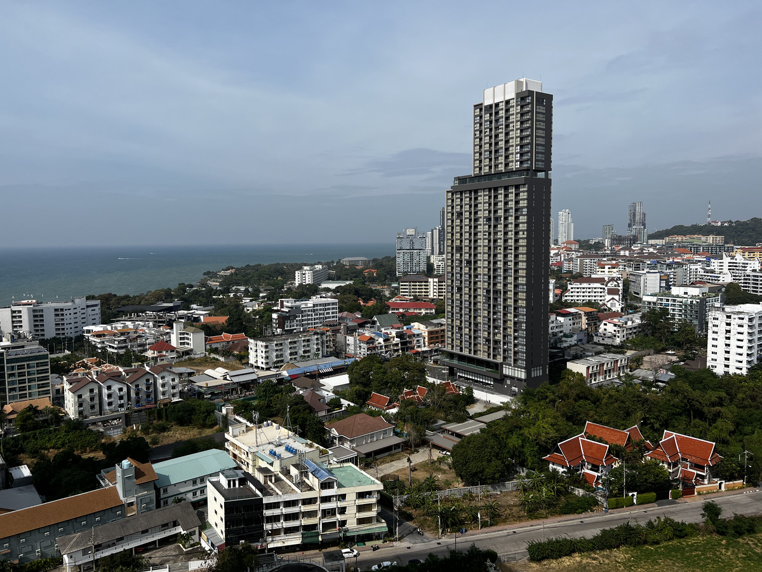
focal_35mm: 26
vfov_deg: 53.1
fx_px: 572
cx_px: 381
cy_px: 286
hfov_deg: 67.3
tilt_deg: -5.1
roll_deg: +0.7
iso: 50
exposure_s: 1/6993
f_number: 1.5
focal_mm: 5.7
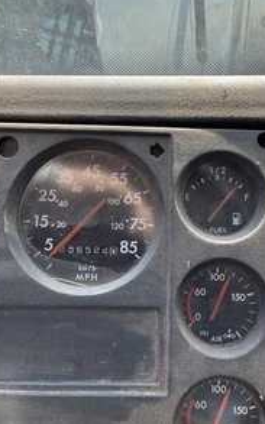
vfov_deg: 47.2
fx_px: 486
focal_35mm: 42
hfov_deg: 30.5
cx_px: 155
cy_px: 210
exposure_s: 1/166
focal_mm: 3
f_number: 1.8
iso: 25
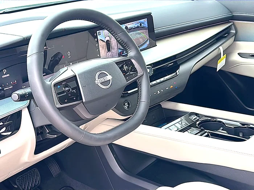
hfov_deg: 44.8
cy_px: 95
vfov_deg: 34.3
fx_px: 308
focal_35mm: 42
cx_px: 127
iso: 125
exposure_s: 1/335
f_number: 1.78
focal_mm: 6.86
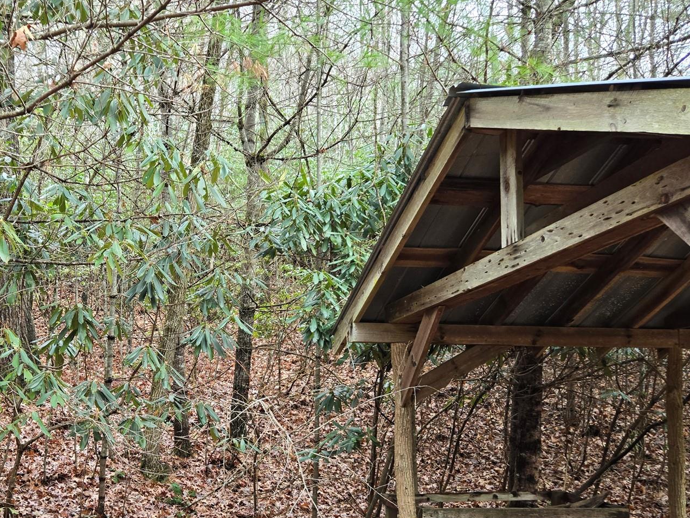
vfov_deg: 37.6
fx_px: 738
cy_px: 393
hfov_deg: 49.4
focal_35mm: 37
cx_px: 240
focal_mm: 5.4
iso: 100
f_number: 1.8
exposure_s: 1/180
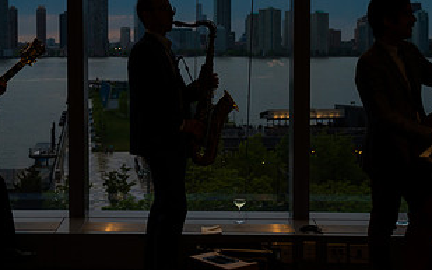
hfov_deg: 30.4
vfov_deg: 19.4
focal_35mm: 67
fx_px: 789
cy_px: 91
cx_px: 141
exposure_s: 1/1000
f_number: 4
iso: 640
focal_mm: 35
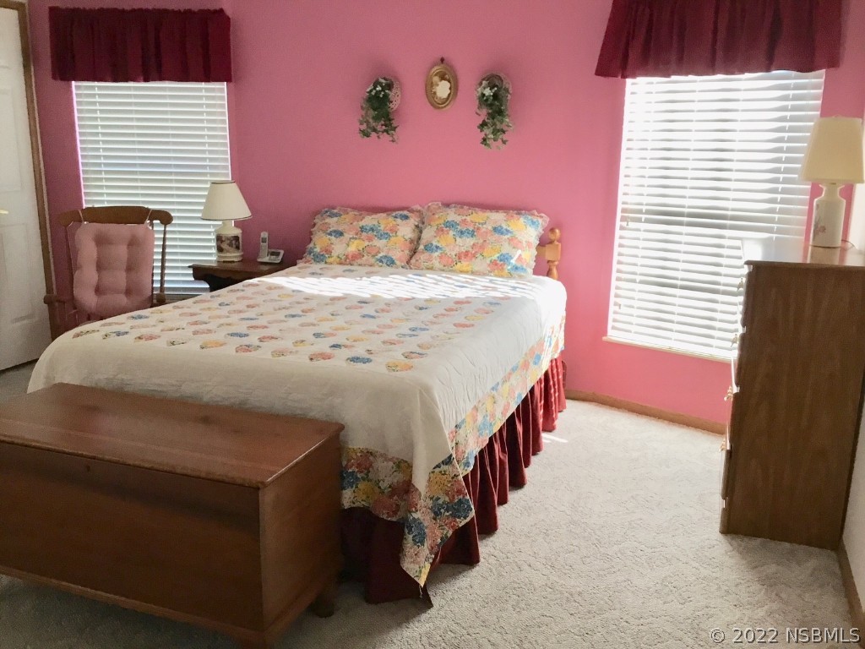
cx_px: 432
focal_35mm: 31
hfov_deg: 58.4
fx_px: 775
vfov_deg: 45.4
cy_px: 324
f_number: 2.4
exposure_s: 1/30
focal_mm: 3.3
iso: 64
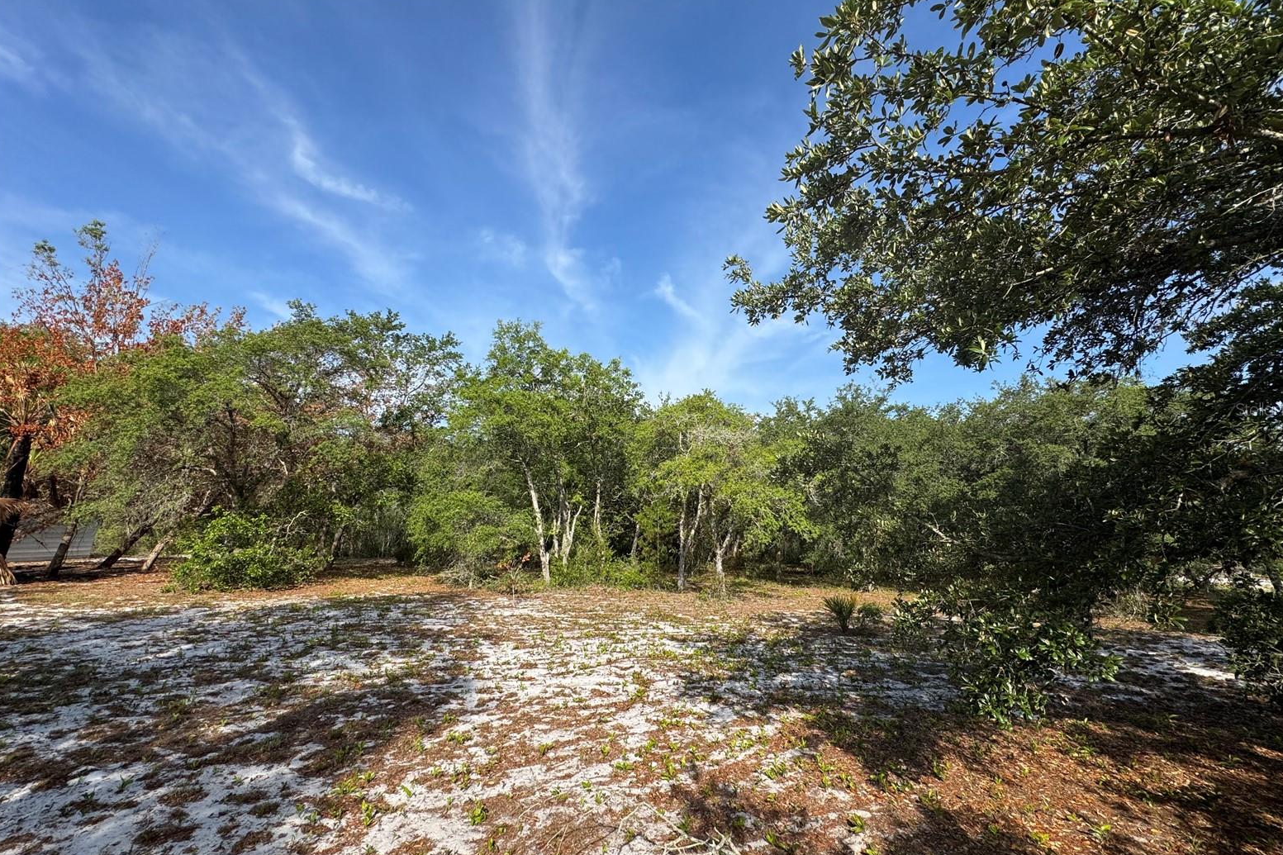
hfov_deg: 100.4
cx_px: 653
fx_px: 534
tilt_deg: +12.8
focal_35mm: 15
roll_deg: -0.7
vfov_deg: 77.3
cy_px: 409
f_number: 2.2
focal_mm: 2.22
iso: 50
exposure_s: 1/1672
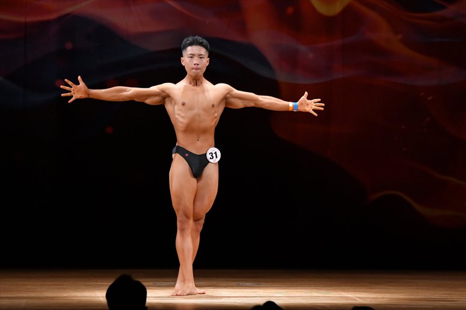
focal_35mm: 225
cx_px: 233
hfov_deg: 9.2
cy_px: 155
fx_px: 2911
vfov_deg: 6.1
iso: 3200
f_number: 5.6
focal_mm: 150
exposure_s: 1/400
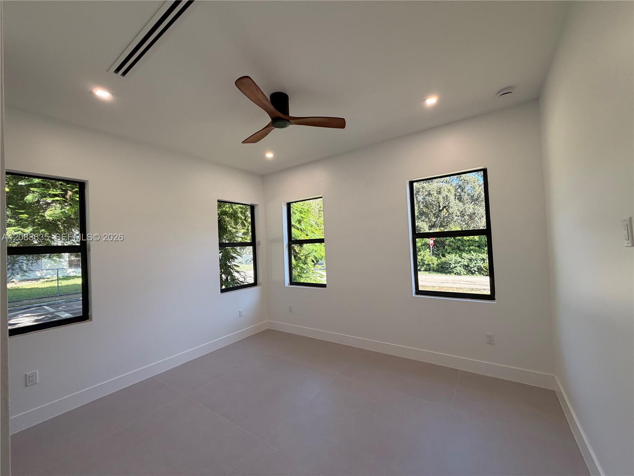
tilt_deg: +1.6
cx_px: 317
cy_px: 238
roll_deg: +2.9
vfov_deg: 85.7
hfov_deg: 102.1
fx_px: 256
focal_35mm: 14
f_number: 2.2
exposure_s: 1/120
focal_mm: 2.22
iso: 100
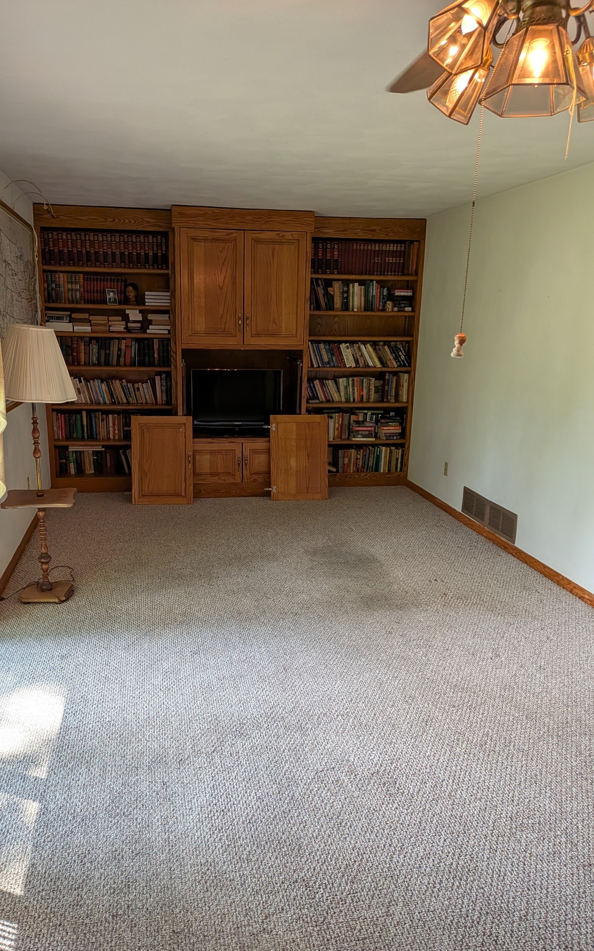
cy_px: 482
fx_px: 673
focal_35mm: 26
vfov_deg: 70.4
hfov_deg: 47.5
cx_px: 257
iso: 81
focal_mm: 4.53
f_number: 1.7
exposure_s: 1/120
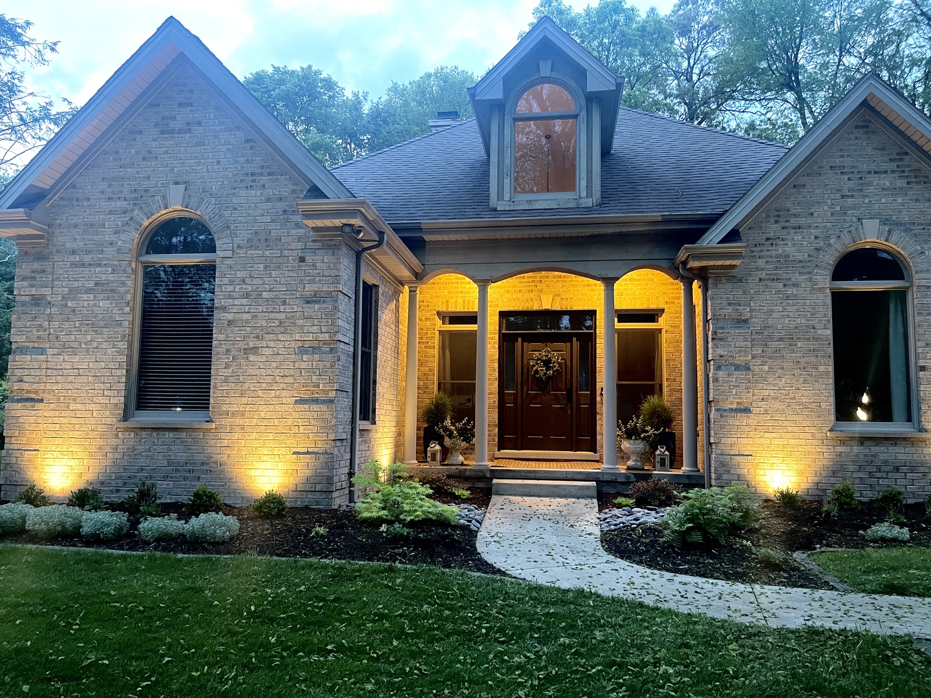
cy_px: 349
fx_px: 699
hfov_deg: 67.3
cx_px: 466
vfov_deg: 53.1
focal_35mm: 26
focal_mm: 5.1
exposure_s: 1/30
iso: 500
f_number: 1.6
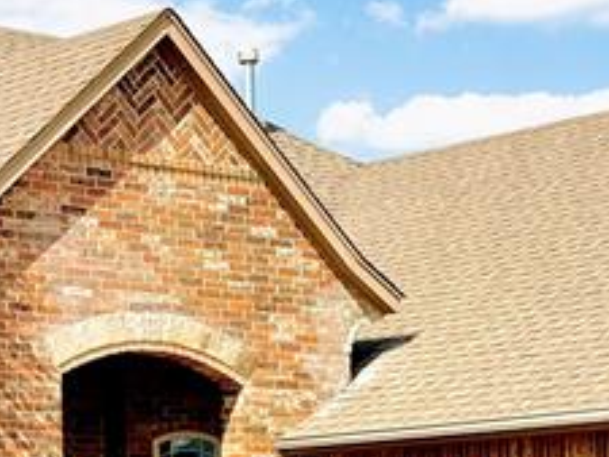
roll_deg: +0.9
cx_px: 403
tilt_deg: -1.0
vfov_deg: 12.9
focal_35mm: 109
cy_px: 671
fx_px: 1919
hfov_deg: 18.0
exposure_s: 1/3831
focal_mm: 6.76
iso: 64
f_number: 1.78
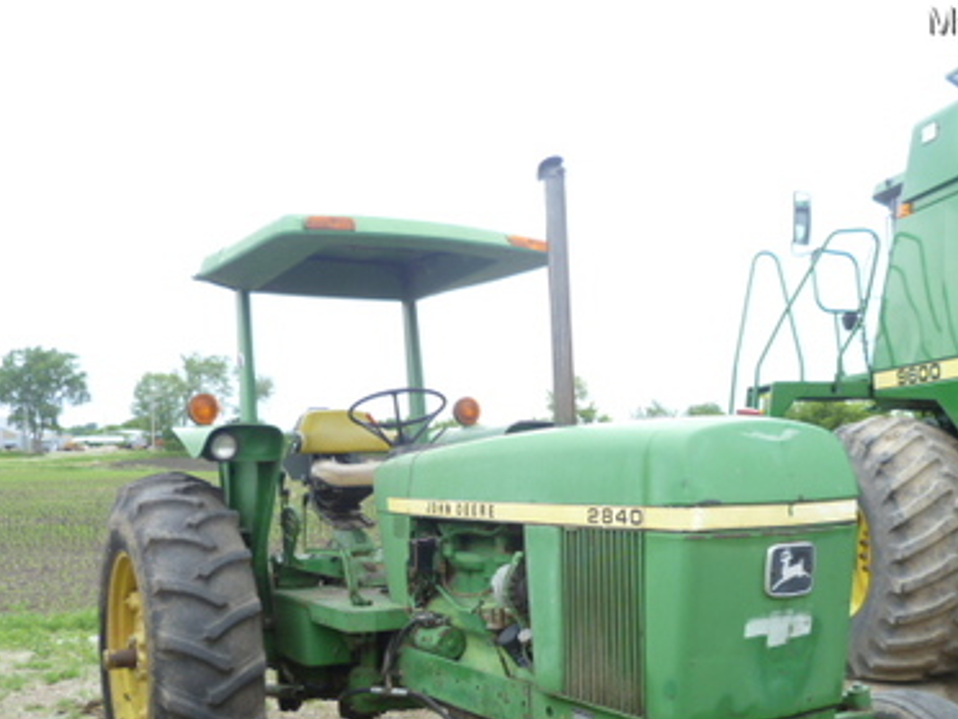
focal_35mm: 41
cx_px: 533
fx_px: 1135
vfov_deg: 34.6
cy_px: 510
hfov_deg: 45.7
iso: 80
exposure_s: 1/250
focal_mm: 5
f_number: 2.8
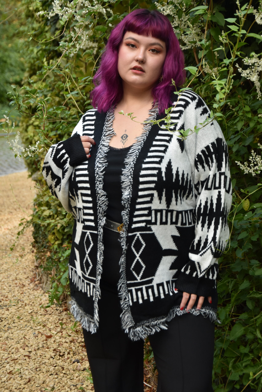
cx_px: 131
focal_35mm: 78
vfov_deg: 26.0
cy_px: 196
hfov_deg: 17.5
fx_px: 851
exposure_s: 1/125
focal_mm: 52
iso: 320
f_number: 5
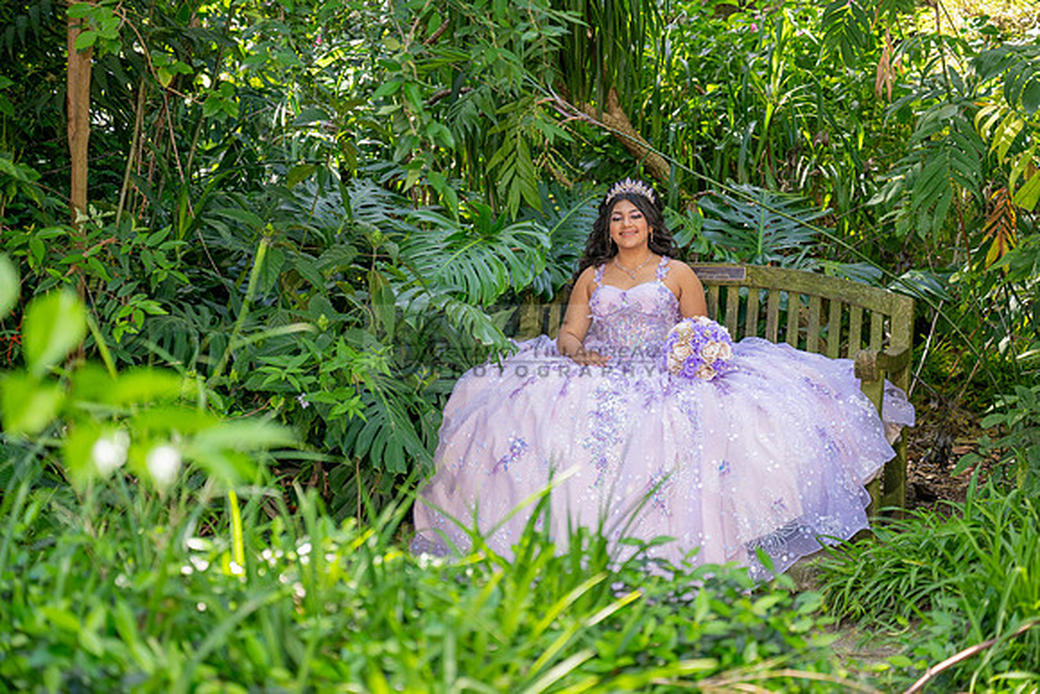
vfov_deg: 19.5
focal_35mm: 70
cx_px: 520
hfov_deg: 28.8
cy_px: 347
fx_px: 2023
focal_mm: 70
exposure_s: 1/200
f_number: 2.8
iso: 200
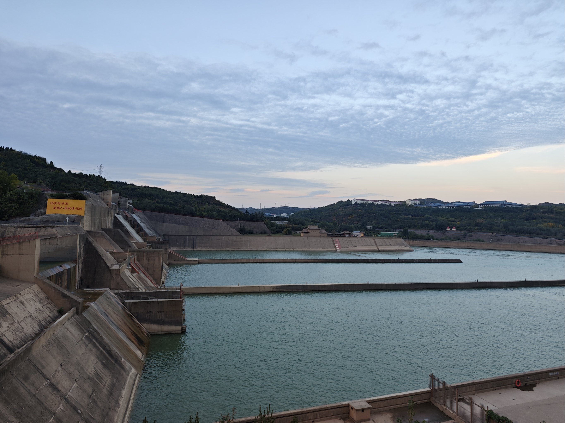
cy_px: 212
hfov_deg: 73.9
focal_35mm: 23
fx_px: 375
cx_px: 282
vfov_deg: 58.9
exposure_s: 1/109
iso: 50
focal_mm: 6.55
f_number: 1.6
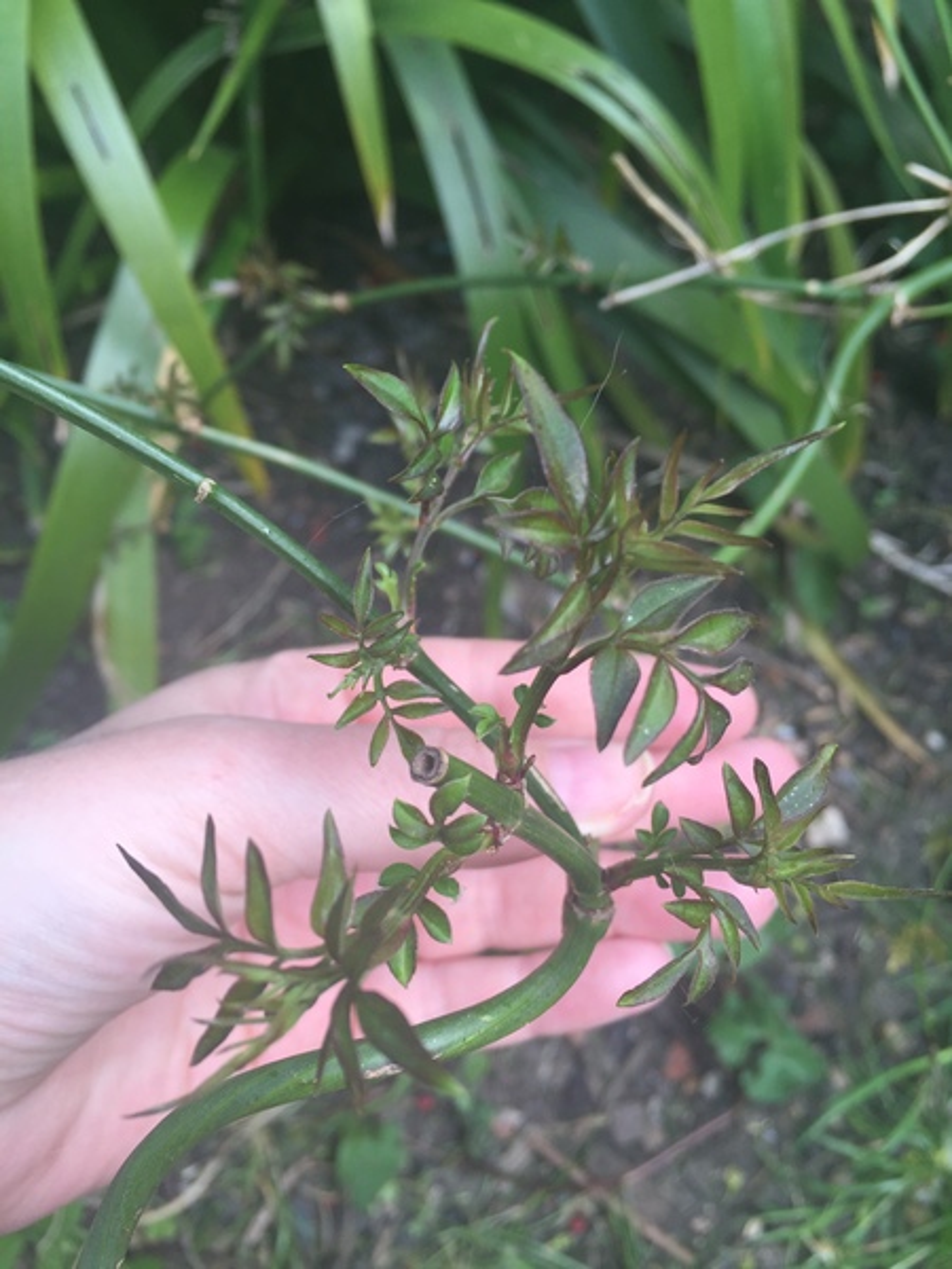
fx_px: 1063
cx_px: 476
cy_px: 634
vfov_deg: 61.7
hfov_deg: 48.2
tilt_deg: -55.9
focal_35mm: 29
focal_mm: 4.15
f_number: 2.2
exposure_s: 1/275
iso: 32
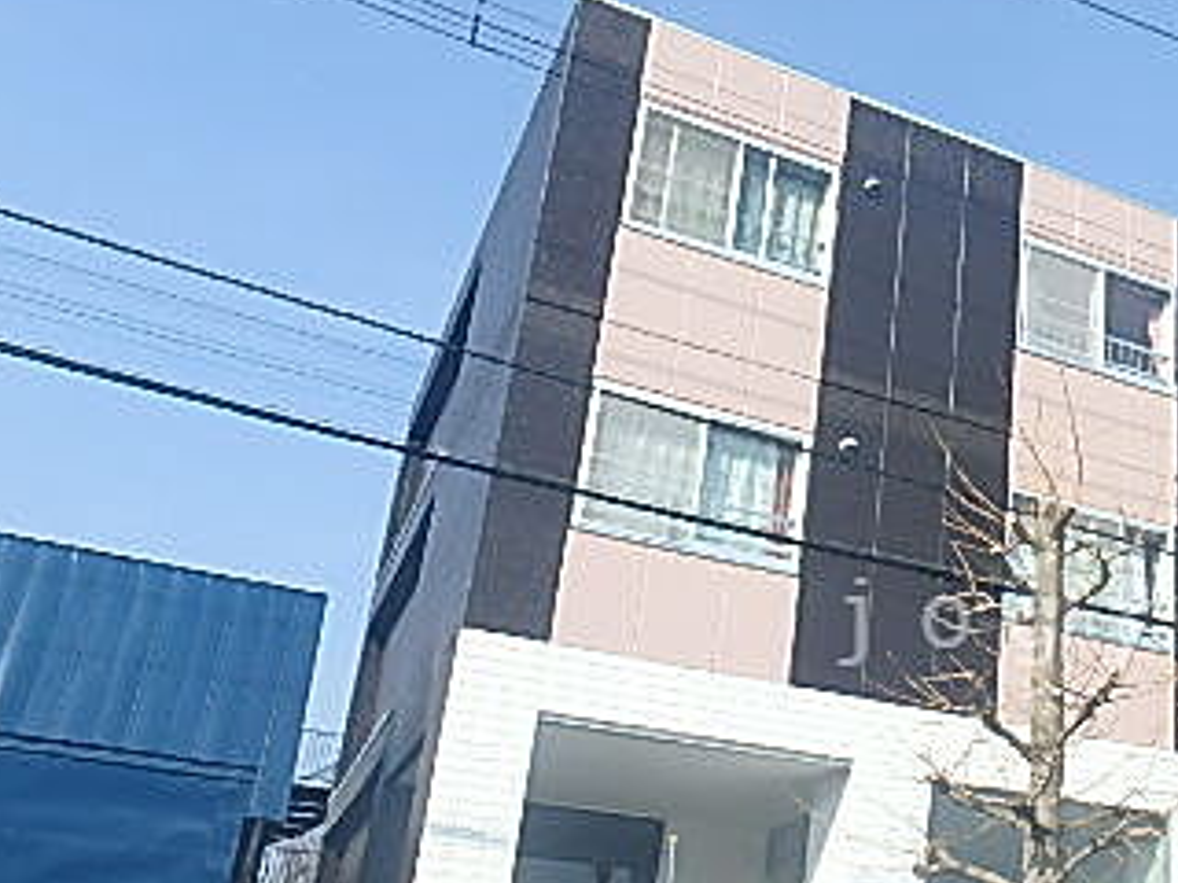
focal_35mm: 42
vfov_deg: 33.9
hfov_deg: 40.9
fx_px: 1429
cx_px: 1090
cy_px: 622
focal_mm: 3.7
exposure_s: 1/320
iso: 125
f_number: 6
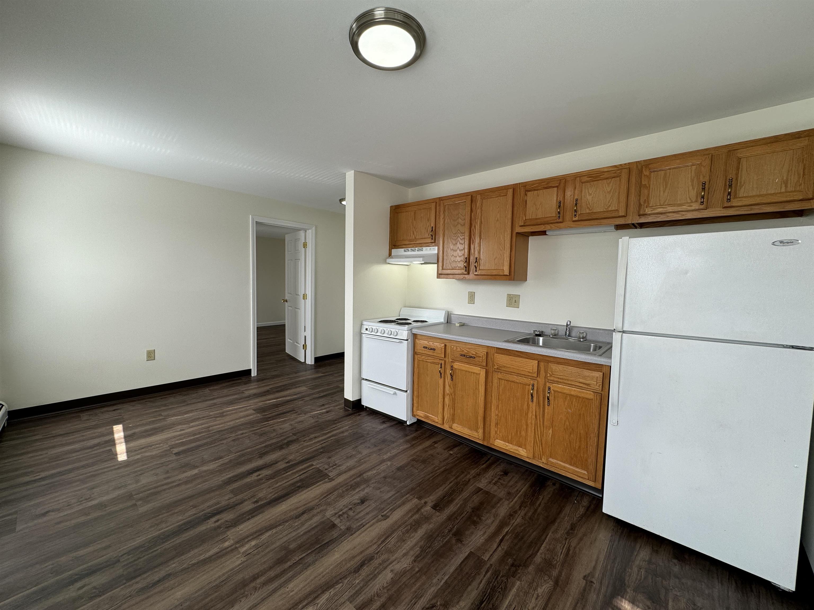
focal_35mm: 14
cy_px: 305
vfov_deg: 85.7
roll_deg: -1.2
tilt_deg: -5.0
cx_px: 407
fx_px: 329
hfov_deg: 102.1
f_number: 2.2
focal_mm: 2.22
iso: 40
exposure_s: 1/193
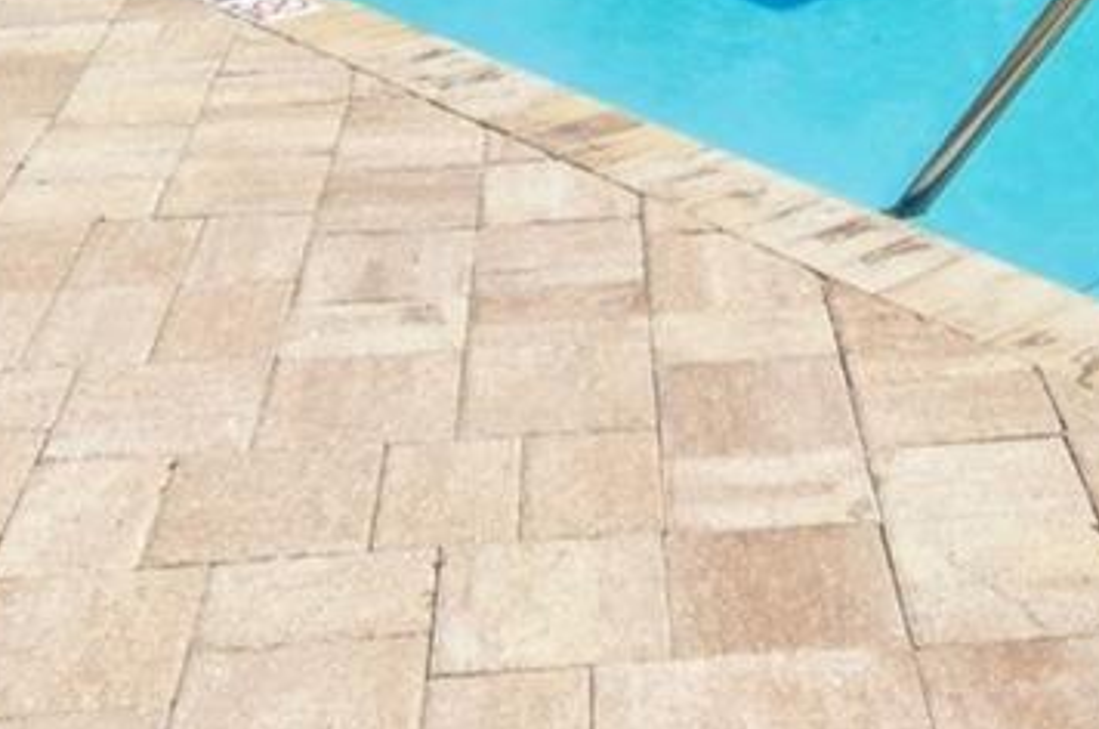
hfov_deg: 26.9
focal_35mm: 74
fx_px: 2263
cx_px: 846
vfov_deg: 15.2
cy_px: -681
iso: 400
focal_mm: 16.5
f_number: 8
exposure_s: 1/3200
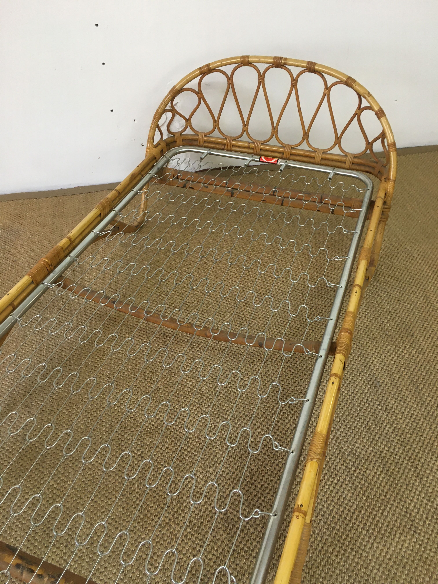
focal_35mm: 29
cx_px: 219
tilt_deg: -44.1
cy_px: 292
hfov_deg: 48.2
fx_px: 489
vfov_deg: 61.7
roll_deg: +2.4
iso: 80
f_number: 2.2
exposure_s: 1/33
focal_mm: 4.15
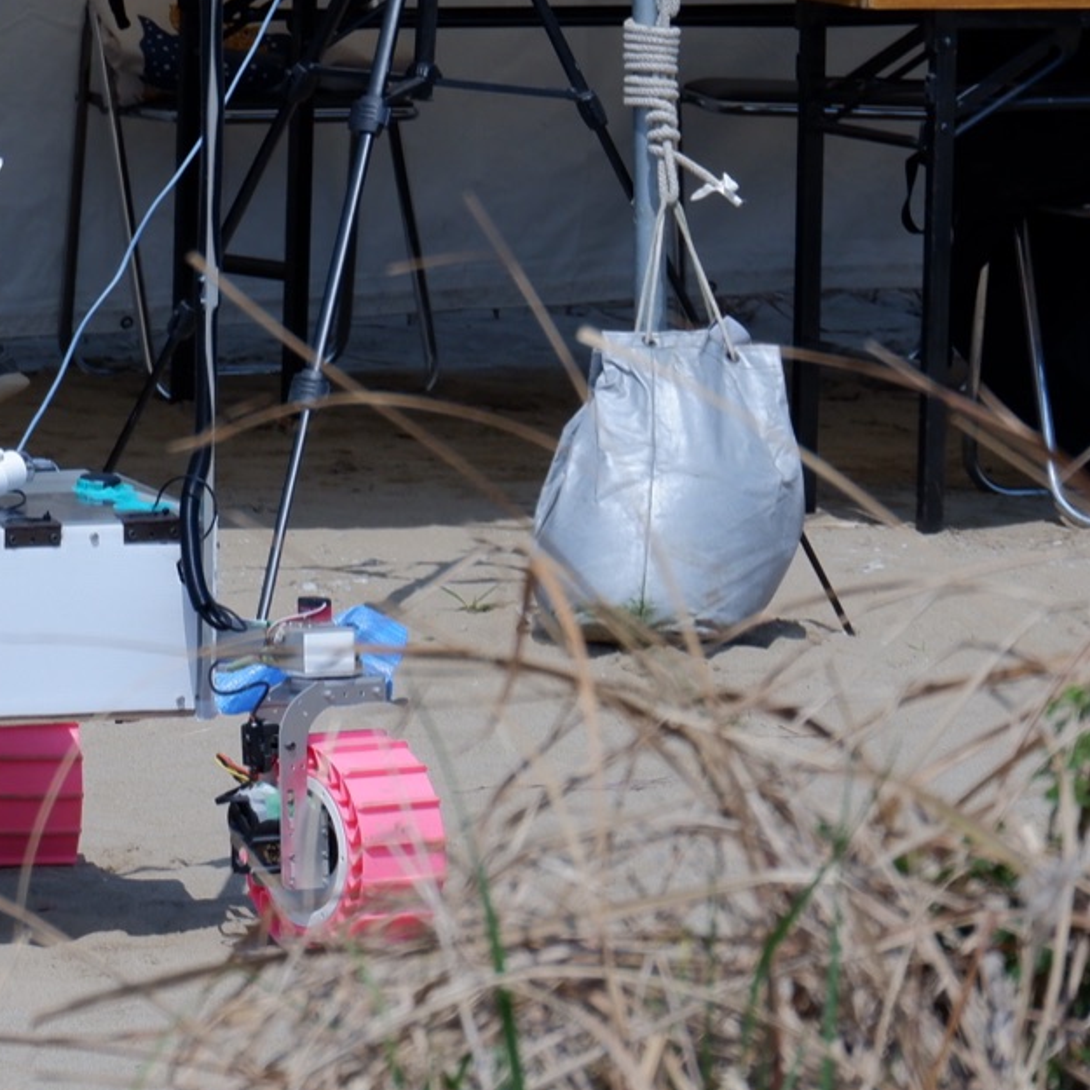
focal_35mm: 489
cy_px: 43
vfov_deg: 3.6
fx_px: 17421
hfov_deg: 3.6
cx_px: -473
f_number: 7.1
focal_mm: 120.6
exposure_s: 1/2000
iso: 400
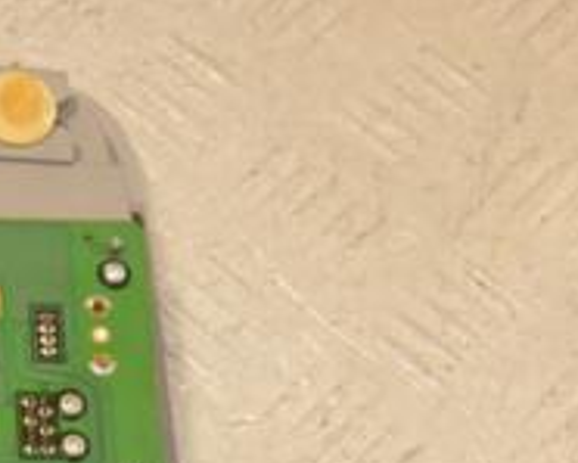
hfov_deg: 12.1
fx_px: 2636
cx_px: -218
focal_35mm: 154
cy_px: 510
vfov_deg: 9.9
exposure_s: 1/200
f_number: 8
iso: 800
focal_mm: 34
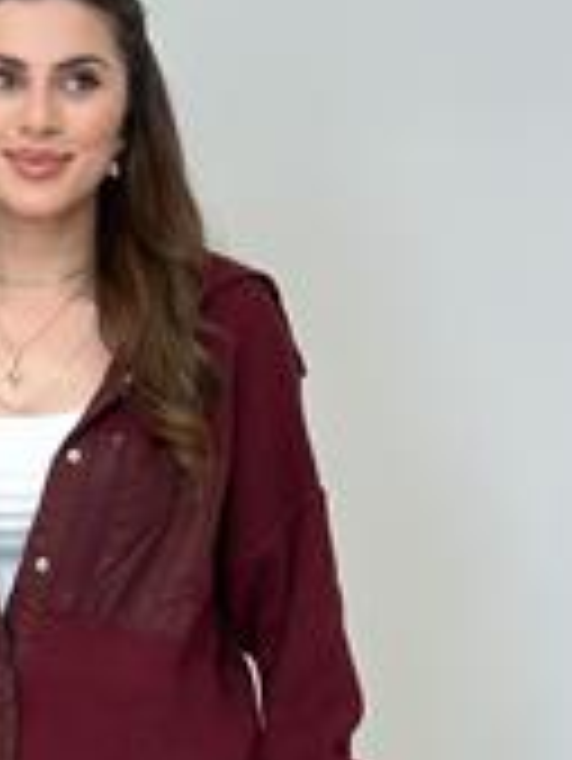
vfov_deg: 12.9
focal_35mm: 151
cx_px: 23
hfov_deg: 9.8
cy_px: 749
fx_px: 3323
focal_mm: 6.86
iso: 80
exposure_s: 1/219
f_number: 1.78
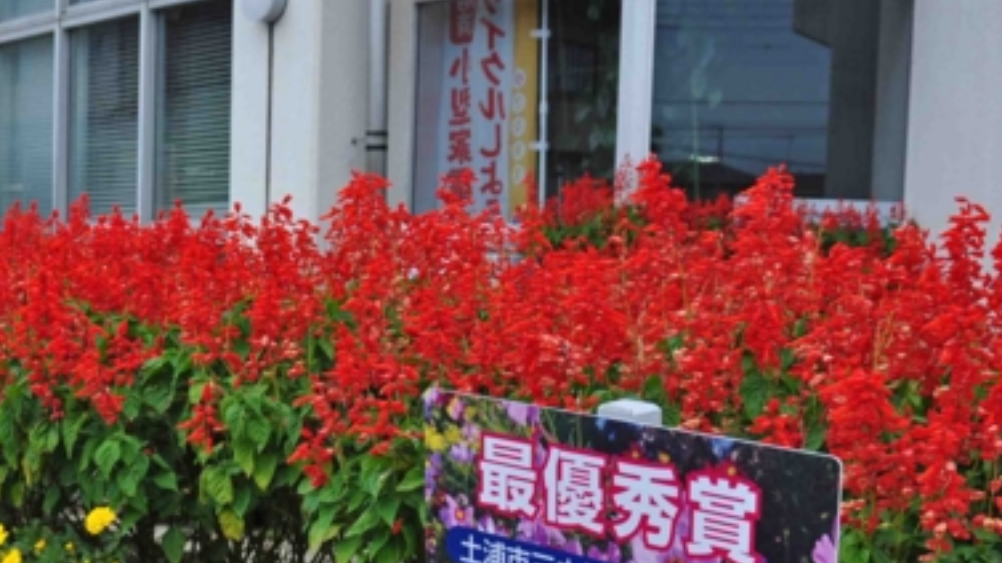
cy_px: 490
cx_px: 319
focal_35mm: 60
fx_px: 1594
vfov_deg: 19.7
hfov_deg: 34.5
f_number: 3.5
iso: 100
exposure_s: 1/500
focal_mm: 18
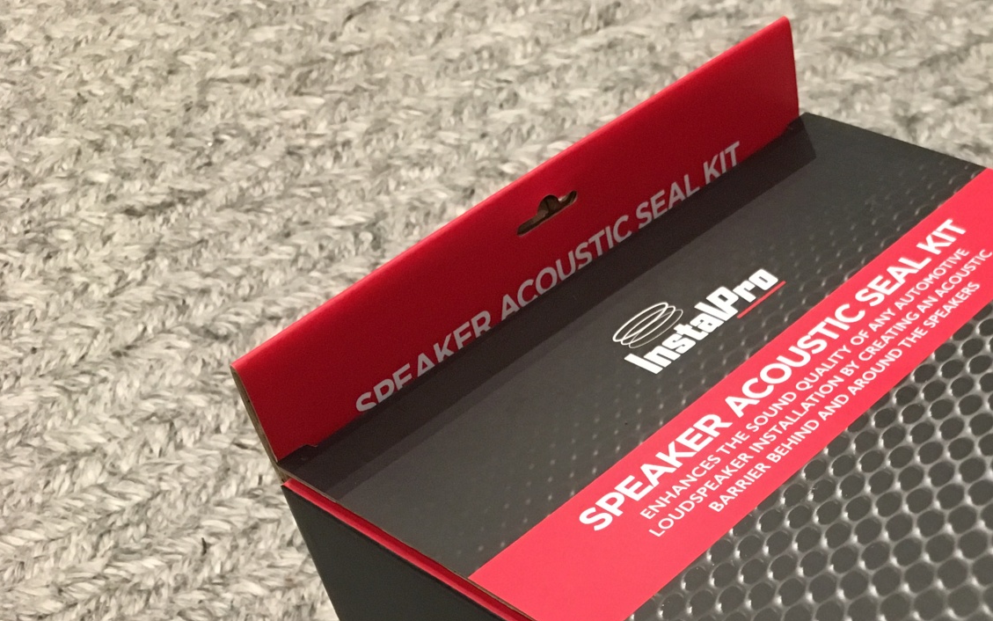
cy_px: 610
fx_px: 1462
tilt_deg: -47.0
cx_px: 852
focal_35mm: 54
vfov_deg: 23.1
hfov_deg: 35.7
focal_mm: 4.15
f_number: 2.2
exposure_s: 1/25
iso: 200
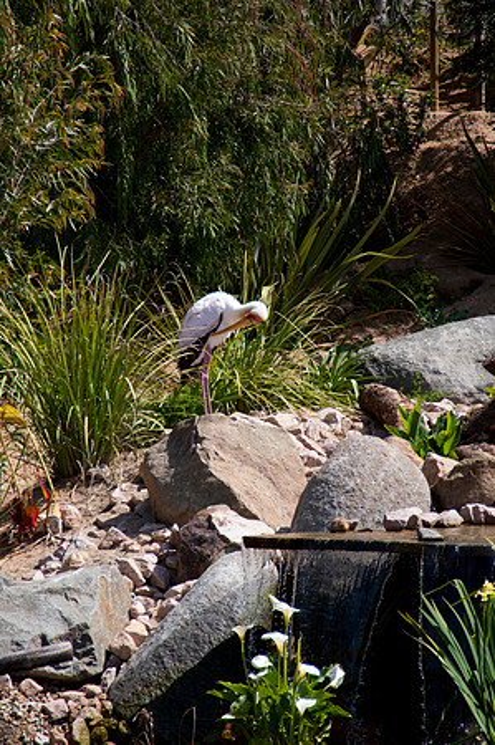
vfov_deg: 6.9
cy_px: 372
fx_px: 6201
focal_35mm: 300
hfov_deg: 4.6
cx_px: 248
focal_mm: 200
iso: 400
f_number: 7.1
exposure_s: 1/1600
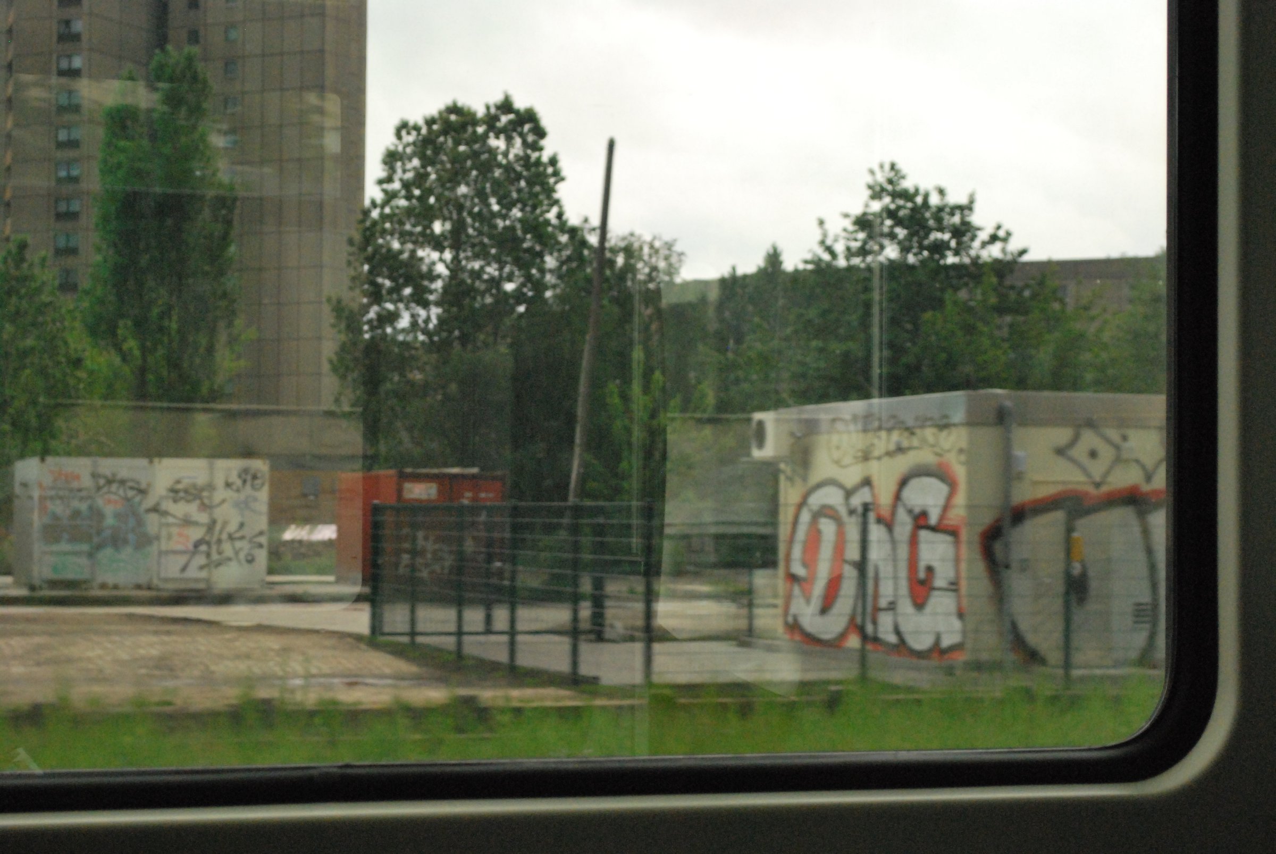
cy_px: 427
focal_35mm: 72
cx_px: 638
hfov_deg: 28.0
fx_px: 2555
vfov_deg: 19.0
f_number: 8
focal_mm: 48
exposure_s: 1/250
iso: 1600
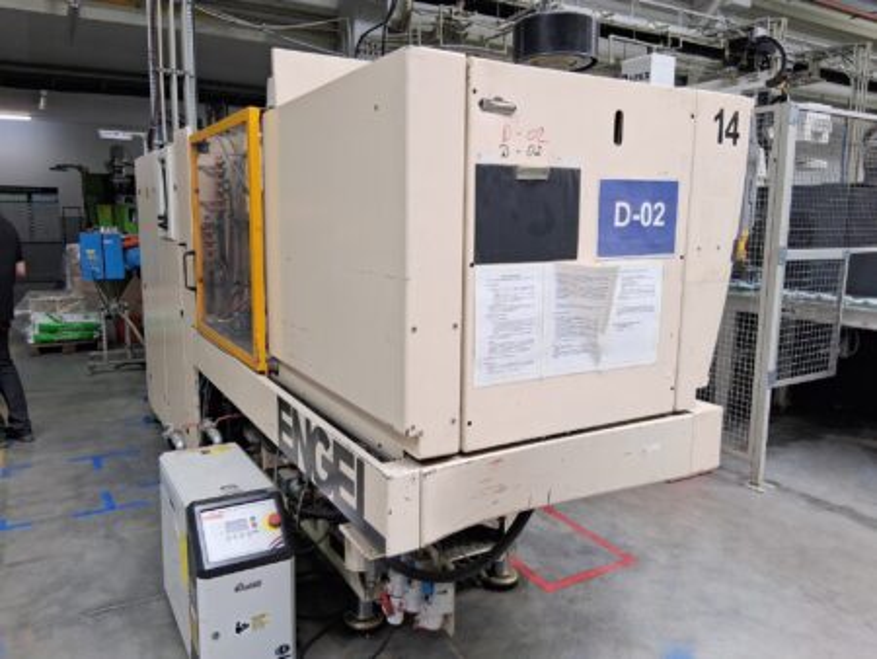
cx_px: 438
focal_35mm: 26
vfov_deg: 53.1
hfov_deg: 67.3
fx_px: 659
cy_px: 330
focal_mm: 3.98
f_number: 1.8
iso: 100
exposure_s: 1/120
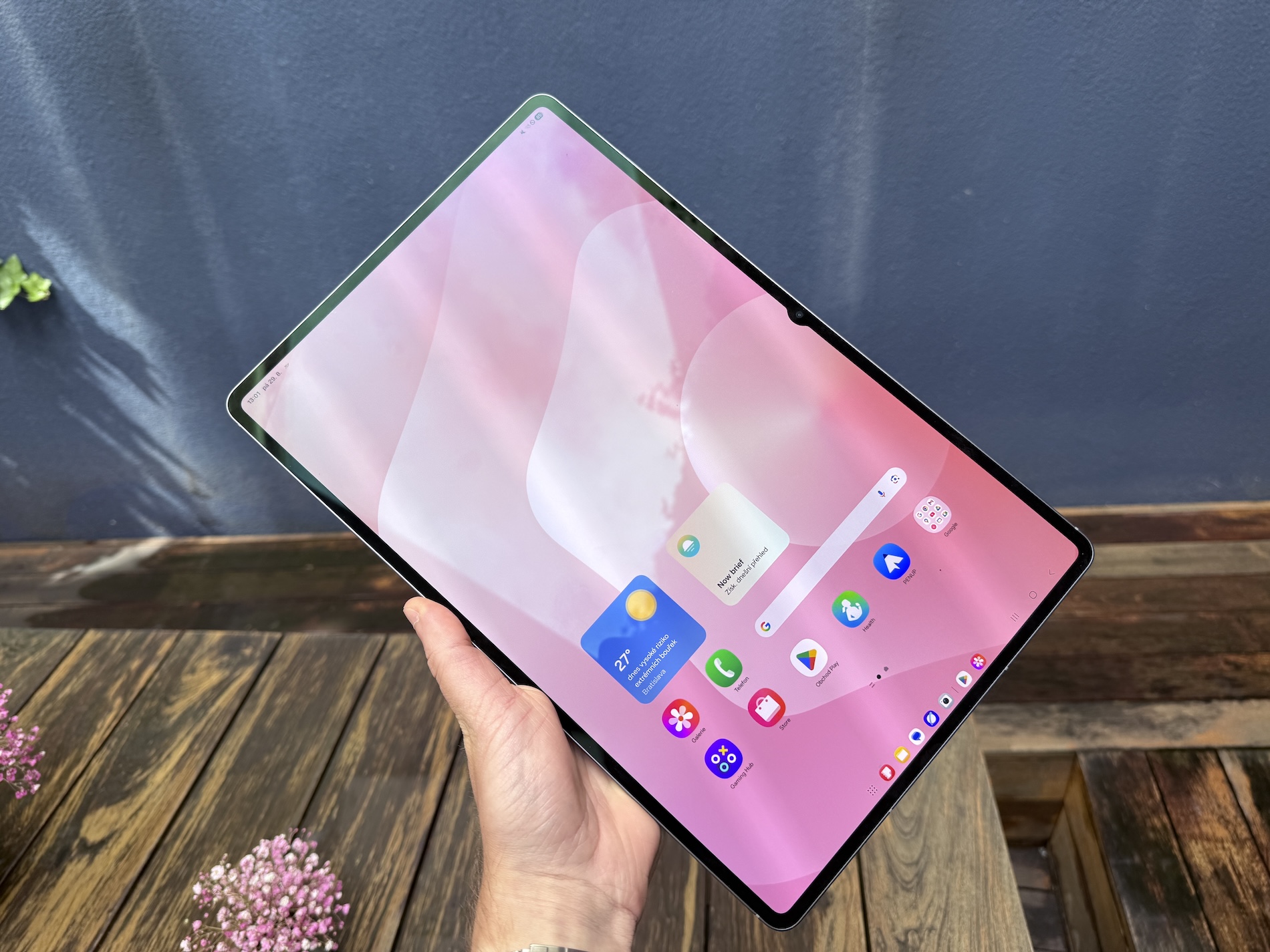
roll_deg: +5.7
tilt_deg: -32.6
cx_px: 635
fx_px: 881
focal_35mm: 24
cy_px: 476
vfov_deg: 56.8
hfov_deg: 71.6
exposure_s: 1/632
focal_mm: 6.76
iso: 80
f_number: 1.78
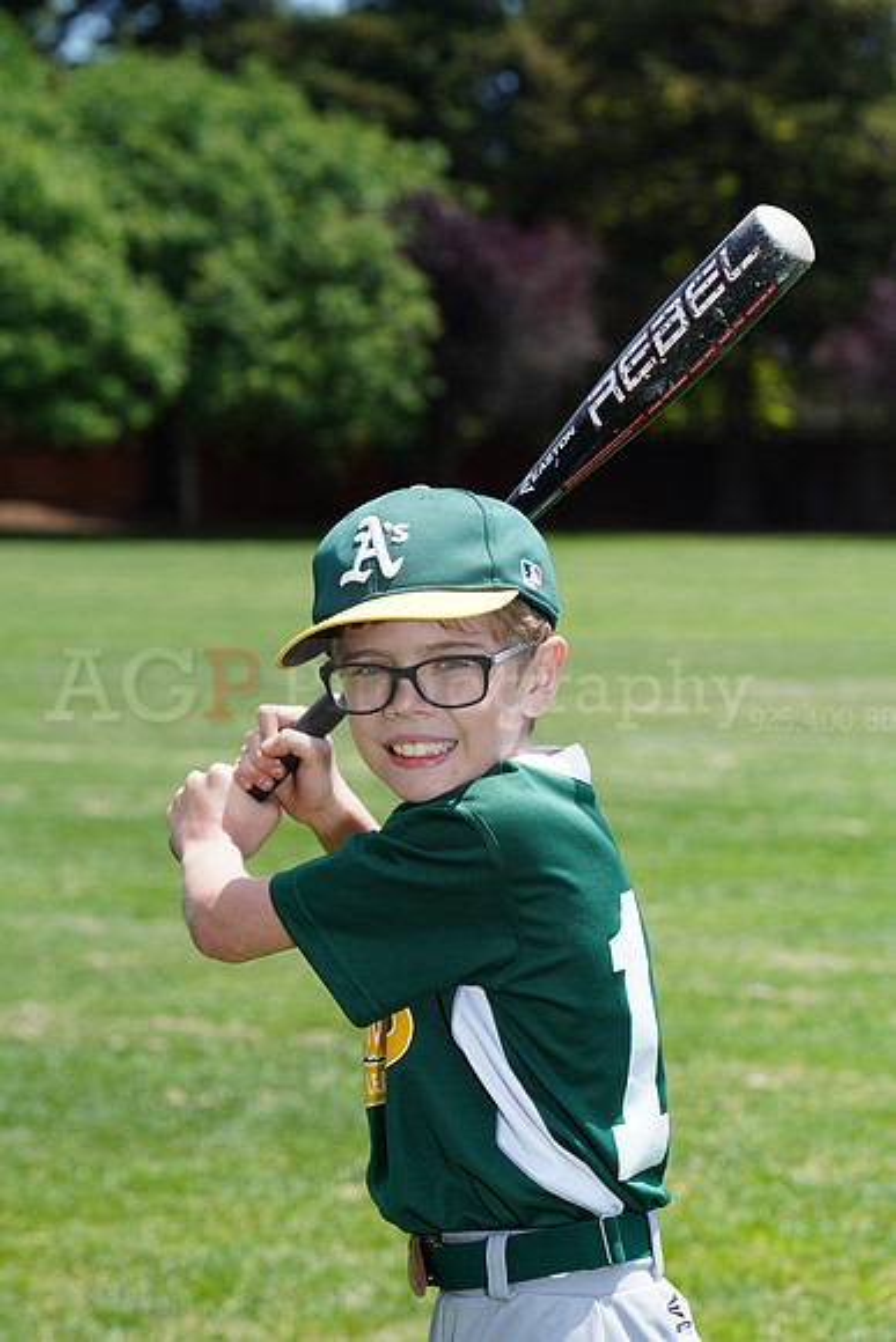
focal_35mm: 155
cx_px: 448
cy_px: 671
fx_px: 5783
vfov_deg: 13.2
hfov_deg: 8.9
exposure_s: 1/200
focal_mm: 155
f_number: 10
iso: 200
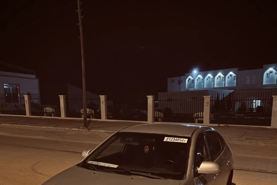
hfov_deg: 51.9
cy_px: 162
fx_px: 285
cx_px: 140
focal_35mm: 37
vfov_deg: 34.2
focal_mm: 4.25
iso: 500
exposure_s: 1/50
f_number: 1.8
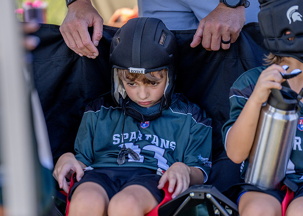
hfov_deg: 13.0
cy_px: 103
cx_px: 156
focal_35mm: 155
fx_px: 1333
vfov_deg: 9.3
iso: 250
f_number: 2.8
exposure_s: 1/1000
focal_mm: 130
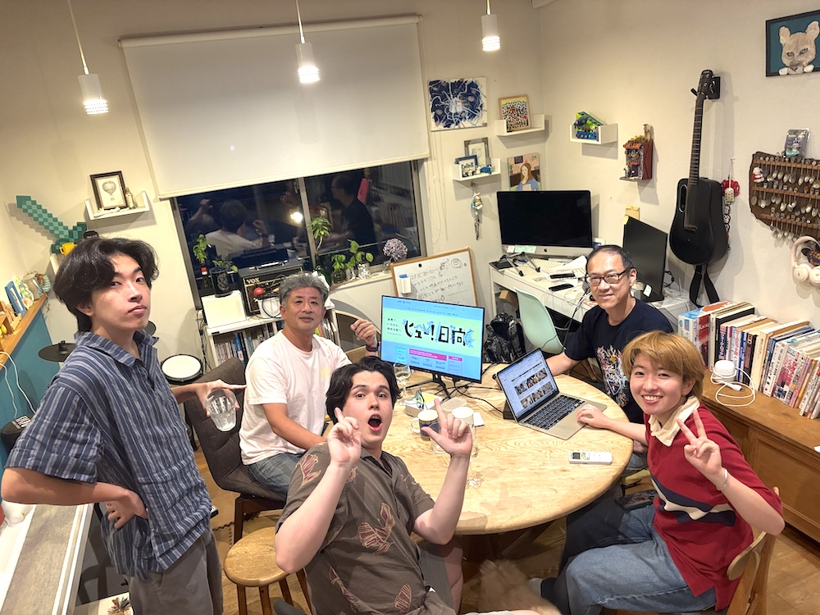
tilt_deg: -19.1
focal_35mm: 26
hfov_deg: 67.3
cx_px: 410
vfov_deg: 53.1
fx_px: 616
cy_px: 308
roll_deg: +7.1
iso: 320
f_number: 1.6
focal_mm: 5.96
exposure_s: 1/50
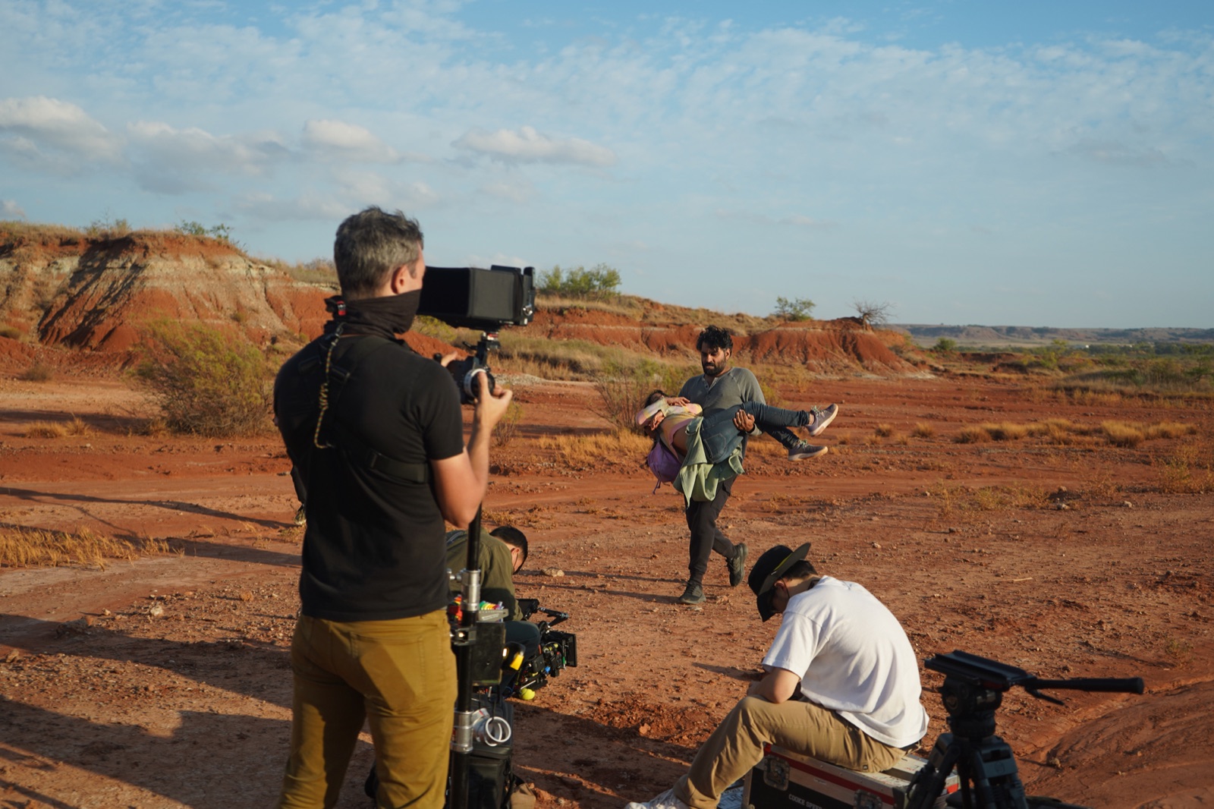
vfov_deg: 33.4
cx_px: 607
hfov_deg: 48.5
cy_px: 404
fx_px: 1349
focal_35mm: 40
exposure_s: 1/250
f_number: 4
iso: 100
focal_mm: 40
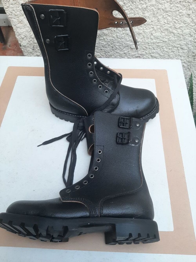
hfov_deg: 53.1
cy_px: 131
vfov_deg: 67.3
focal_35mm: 26
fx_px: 196
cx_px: 98
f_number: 1.7
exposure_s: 1/100
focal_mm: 3.93
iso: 64
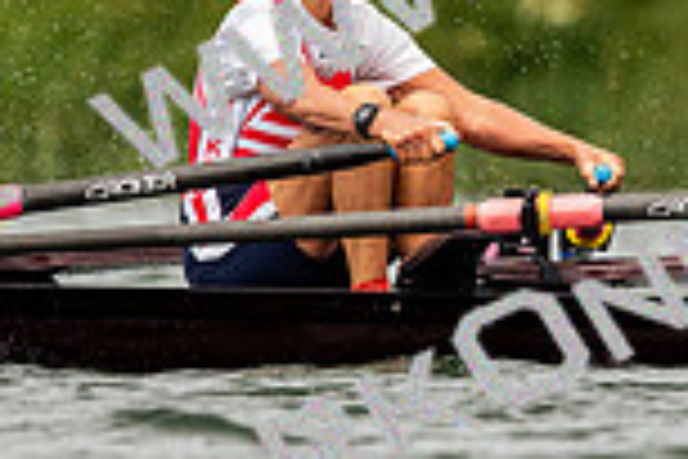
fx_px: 43398
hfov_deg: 0.9
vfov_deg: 0.6
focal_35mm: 2271
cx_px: 648
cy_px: 182
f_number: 6.3
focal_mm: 600
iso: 400
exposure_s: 1/2000
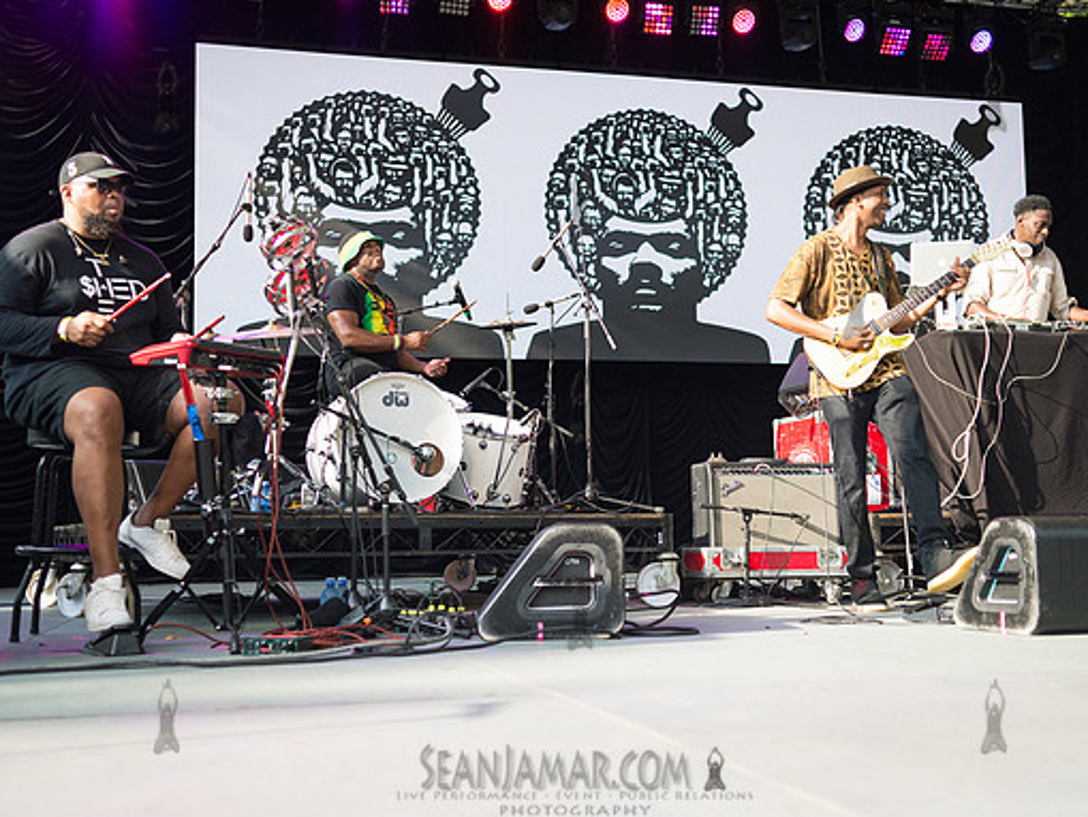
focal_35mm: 41
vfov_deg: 35.2
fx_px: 1289
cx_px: 579
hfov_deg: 45.7
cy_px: 405
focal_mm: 35
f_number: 2.8
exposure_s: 1/4000
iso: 1250
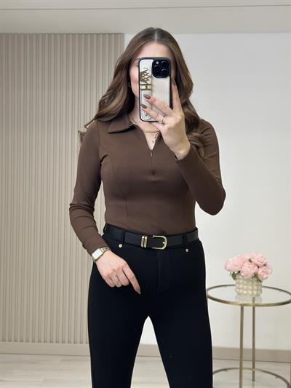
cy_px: 194
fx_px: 538
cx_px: 146
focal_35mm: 48
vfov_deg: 39.6
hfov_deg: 30.3
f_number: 1.78
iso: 80
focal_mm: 6.86
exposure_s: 1/227
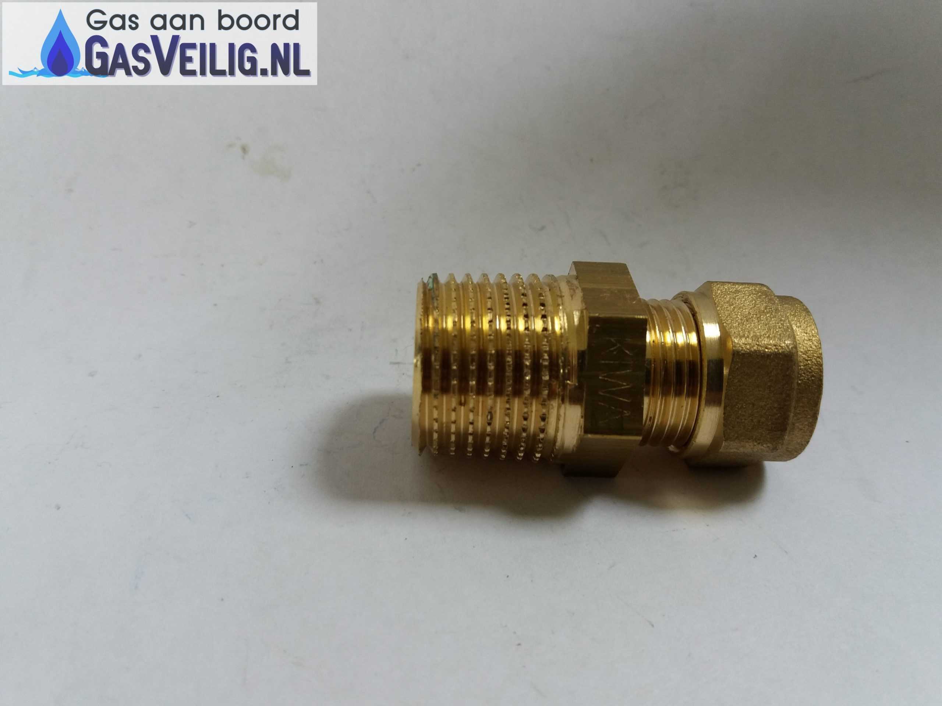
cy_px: 353
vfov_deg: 49.7
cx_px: 471
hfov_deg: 63.4
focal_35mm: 28
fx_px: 762
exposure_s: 1/33
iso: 64
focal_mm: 3.7
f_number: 1.9
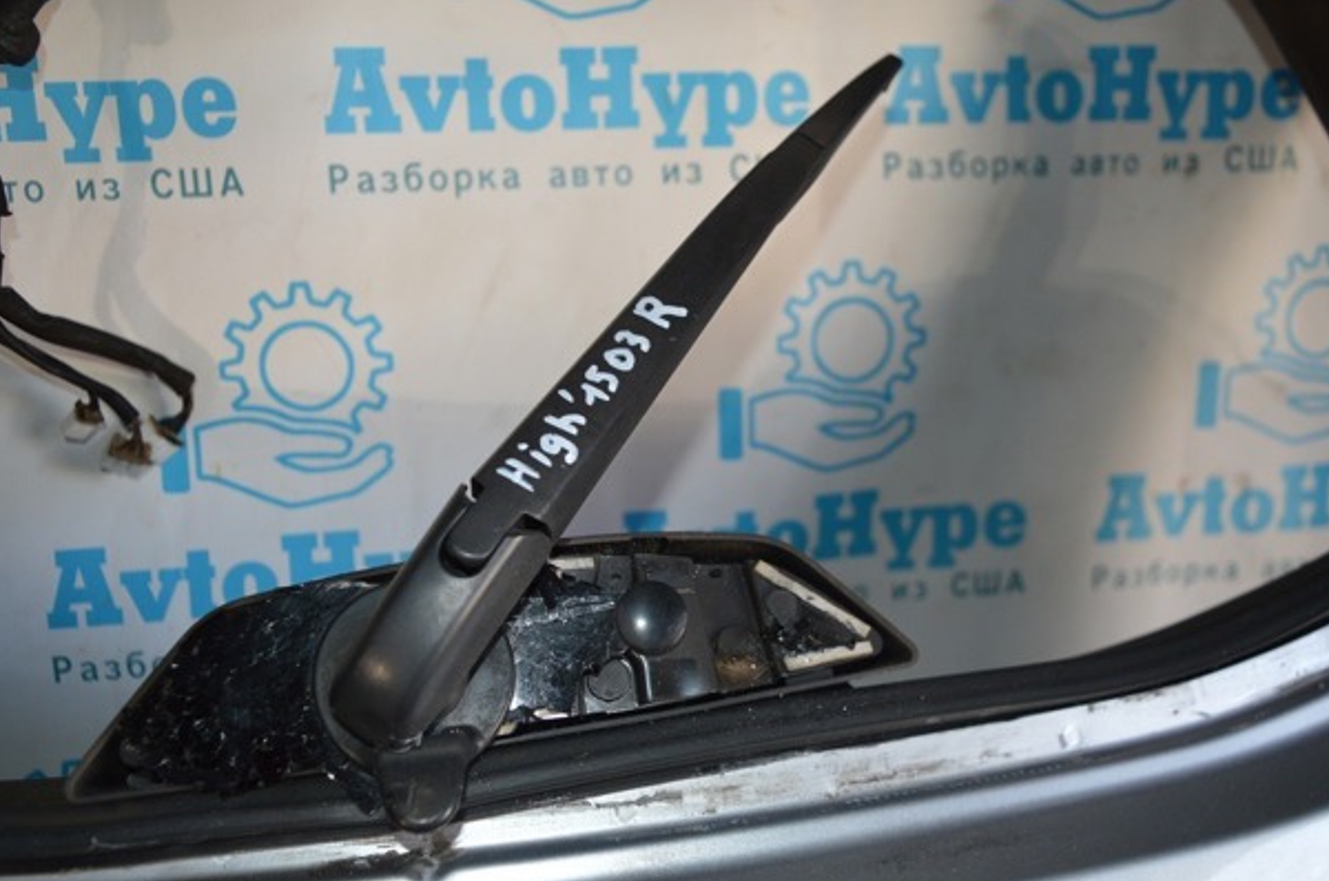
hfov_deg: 58.8
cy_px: 464
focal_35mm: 32
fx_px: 1179
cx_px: 633
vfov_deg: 41.0
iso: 400
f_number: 3.5
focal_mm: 20
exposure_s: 1/60
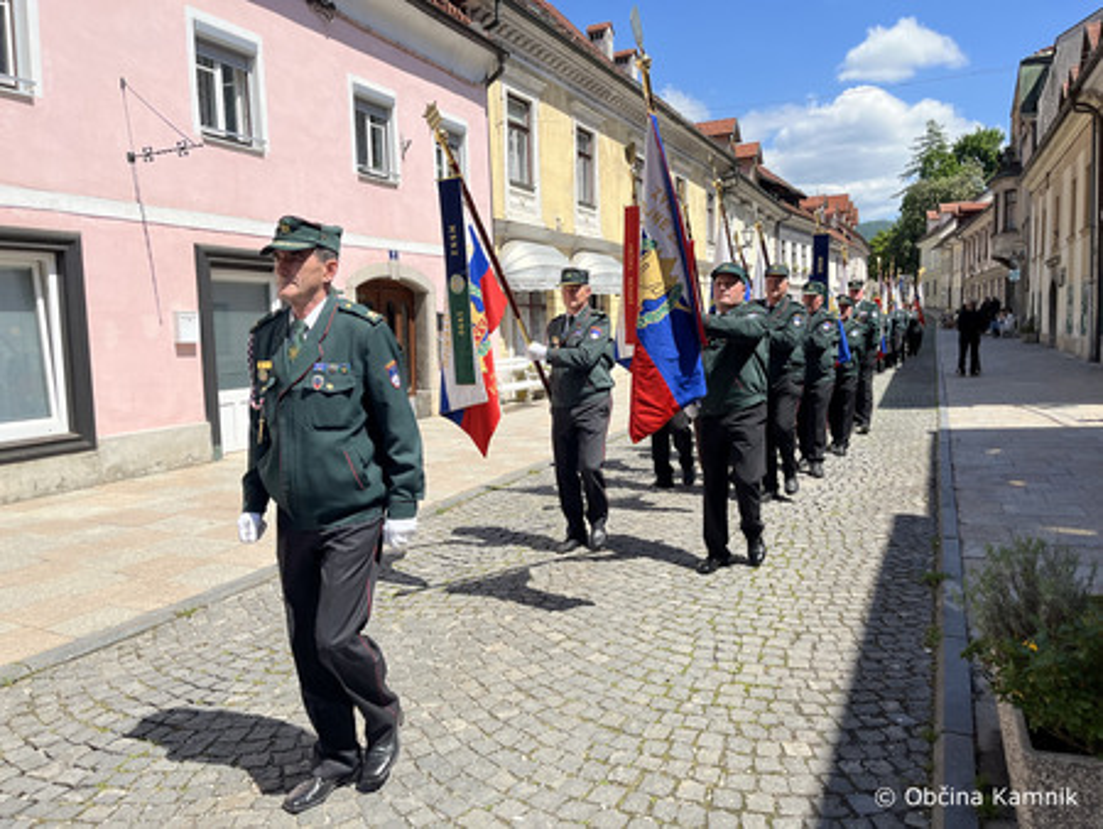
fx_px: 829
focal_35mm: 26
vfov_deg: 53.1
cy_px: 414
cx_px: 552
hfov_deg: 67.3
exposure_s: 1/4651
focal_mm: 5.1
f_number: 1.6
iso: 50
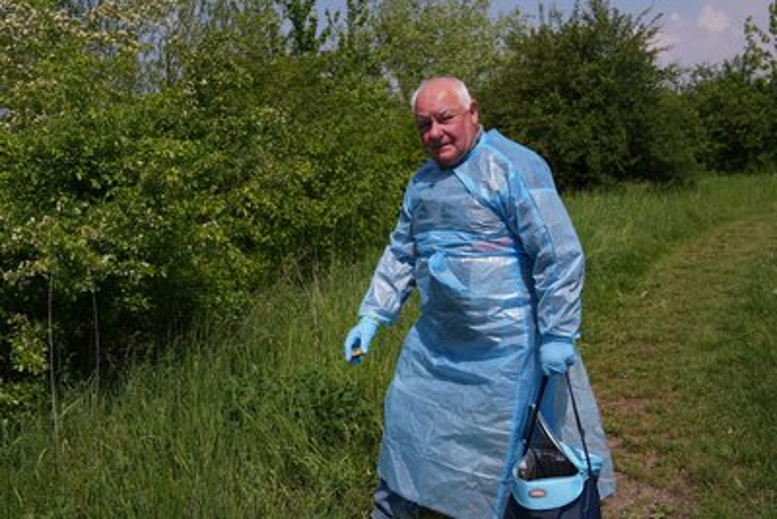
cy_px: 260
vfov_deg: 34.2
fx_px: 842
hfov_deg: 49.5
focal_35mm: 39
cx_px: 388
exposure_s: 1/1250
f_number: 4.5
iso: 100
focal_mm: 26
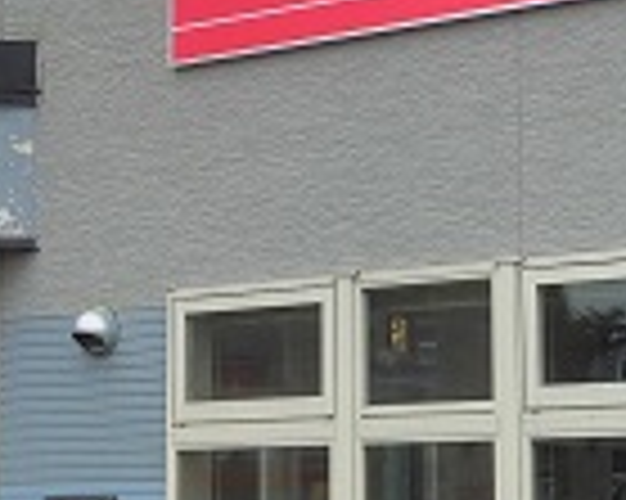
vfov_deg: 15.7
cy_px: 216
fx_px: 1814
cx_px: 707
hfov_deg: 18.7
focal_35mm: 98
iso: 25
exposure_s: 1/565
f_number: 2.2
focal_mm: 4.15
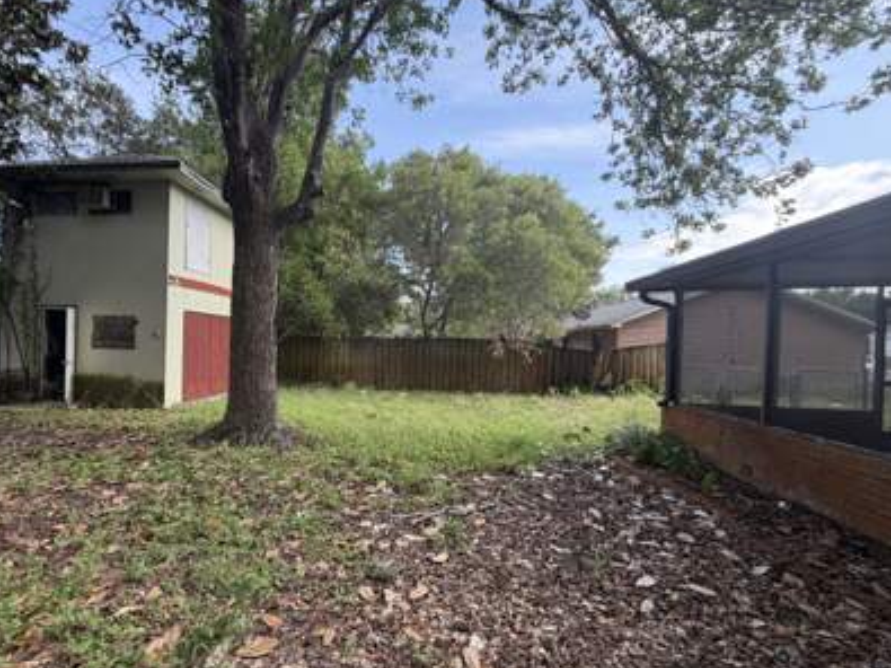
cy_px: 344
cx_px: 377
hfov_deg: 90.4
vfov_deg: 74.7
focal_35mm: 17
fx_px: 437
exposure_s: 1/233
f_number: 2.2
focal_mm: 2.22
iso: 40
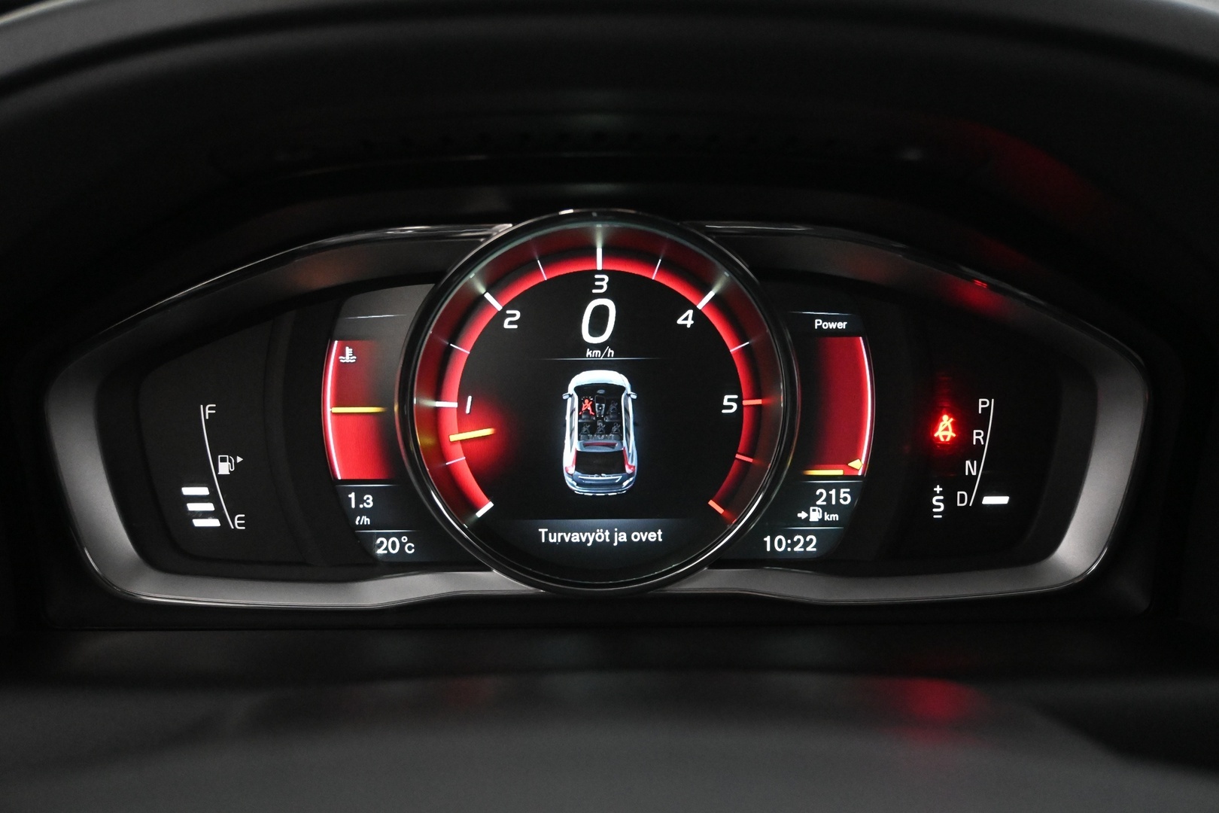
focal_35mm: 38
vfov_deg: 35.5
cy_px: 406
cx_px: 610
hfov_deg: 51.3
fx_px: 1270
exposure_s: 1/40
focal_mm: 25
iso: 6400
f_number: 4.2
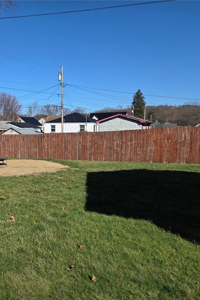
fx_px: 267
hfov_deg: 39.2
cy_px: 150
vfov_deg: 58.7
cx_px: 34
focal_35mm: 32
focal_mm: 5.4
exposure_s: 1/6412
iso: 80
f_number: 1.8
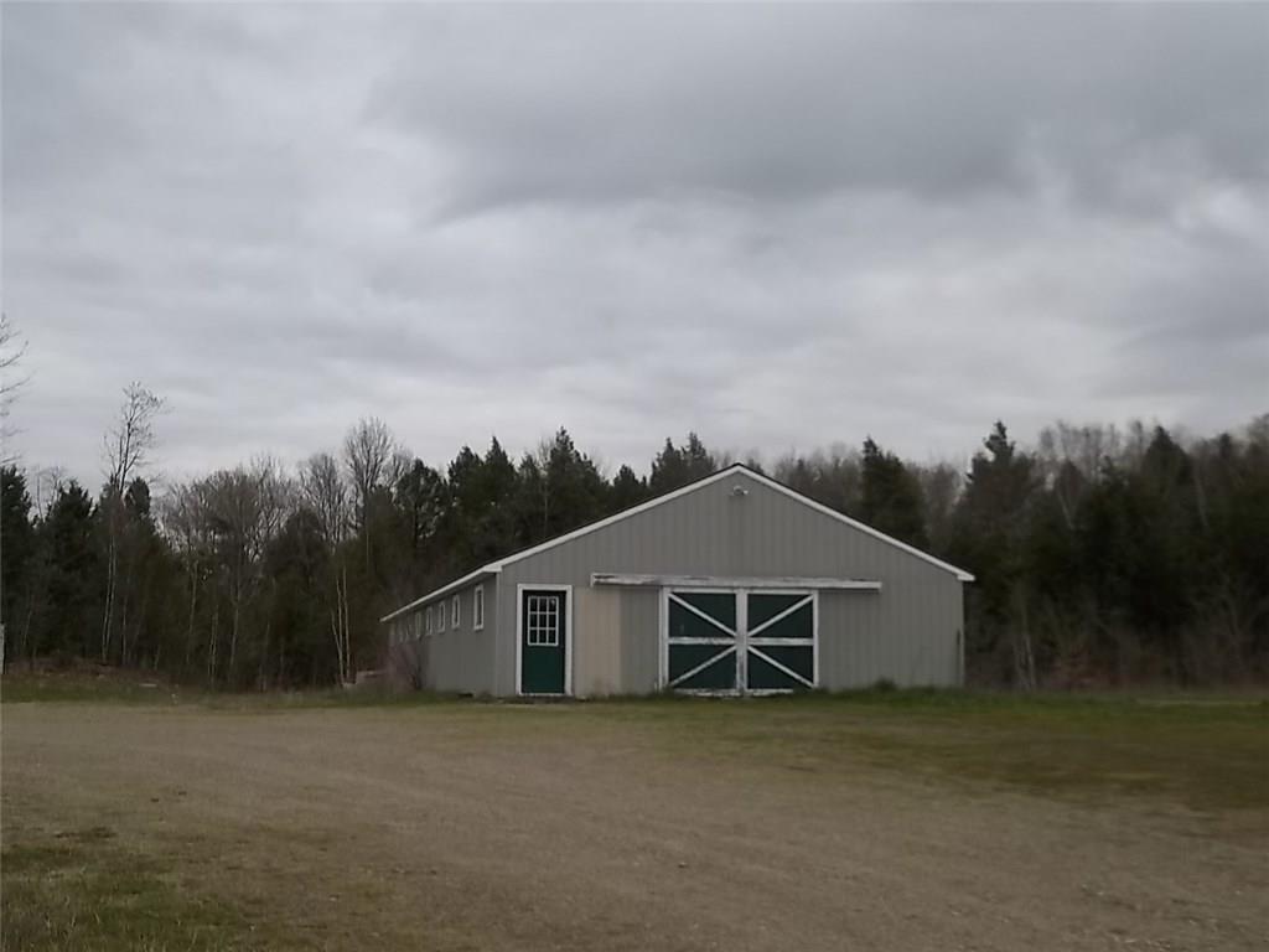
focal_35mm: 46
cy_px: 476
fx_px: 1686
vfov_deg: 31.5
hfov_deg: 41.2
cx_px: 634
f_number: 8.8
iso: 80
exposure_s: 1/250
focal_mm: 8.3
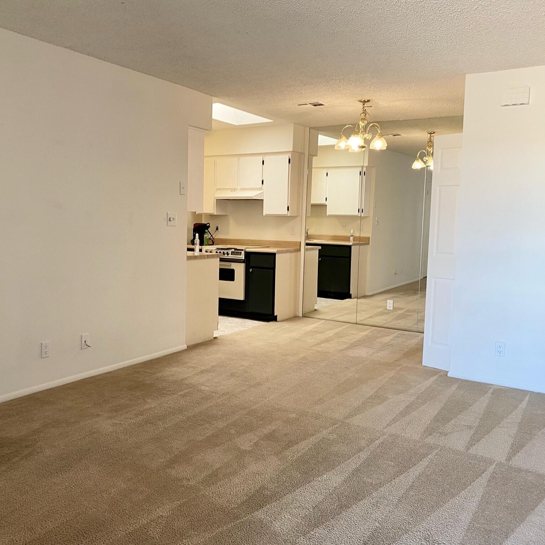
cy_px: 274
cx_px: 220
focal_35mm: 31
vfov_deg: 52.5
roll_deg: -1.1
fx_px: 552
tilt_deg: -5.7
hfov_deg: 52.2
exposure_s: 1/60
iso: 125
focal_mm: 4.25
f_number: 1.8
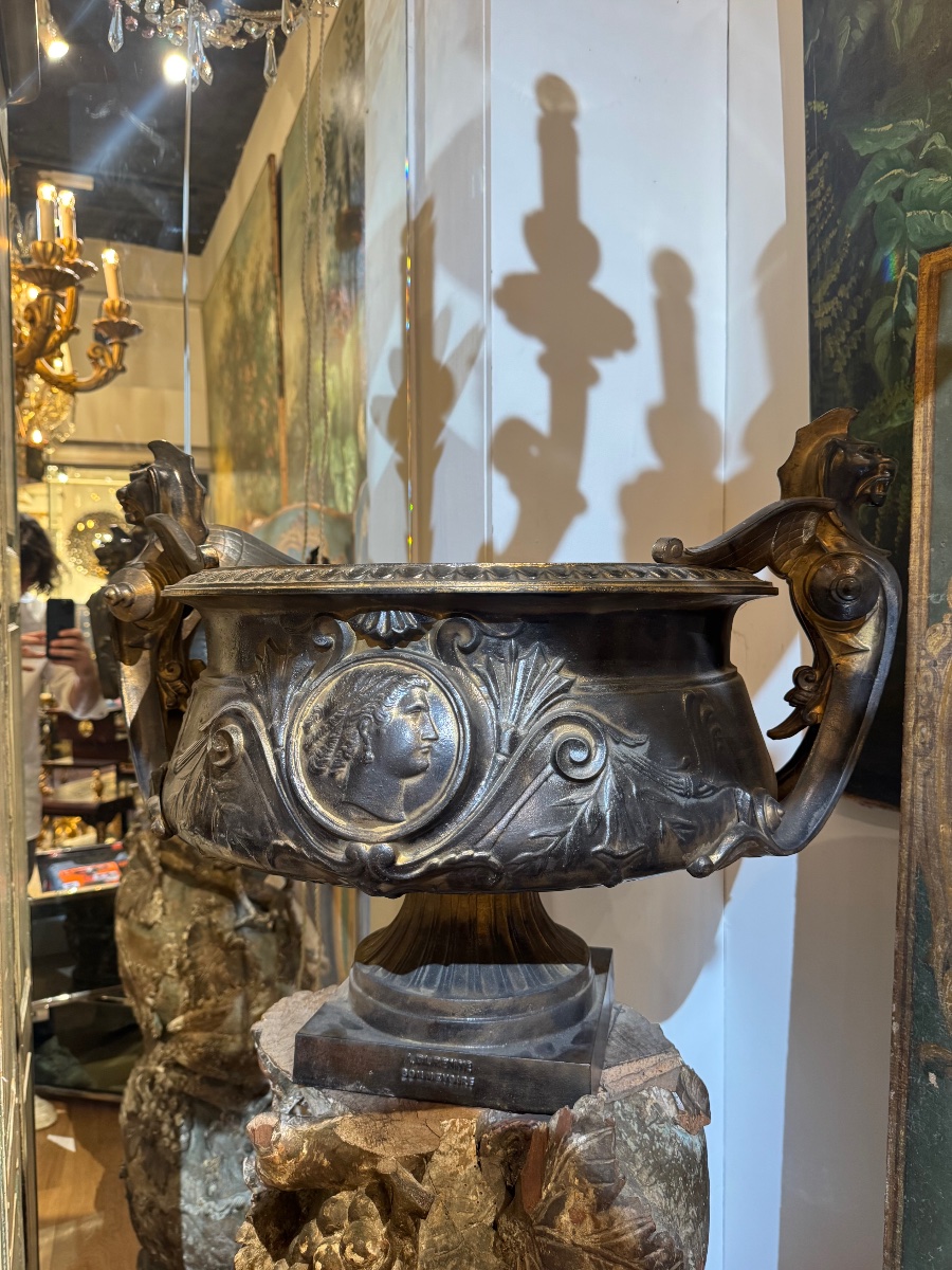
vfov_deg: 71.6
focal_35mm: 24
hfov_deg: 56.8
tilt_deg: -1.5
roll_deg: +0.2
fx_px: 880
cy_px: 635
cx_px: 476
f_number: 1.78
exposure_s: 1/50
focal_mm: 6.76
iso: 250
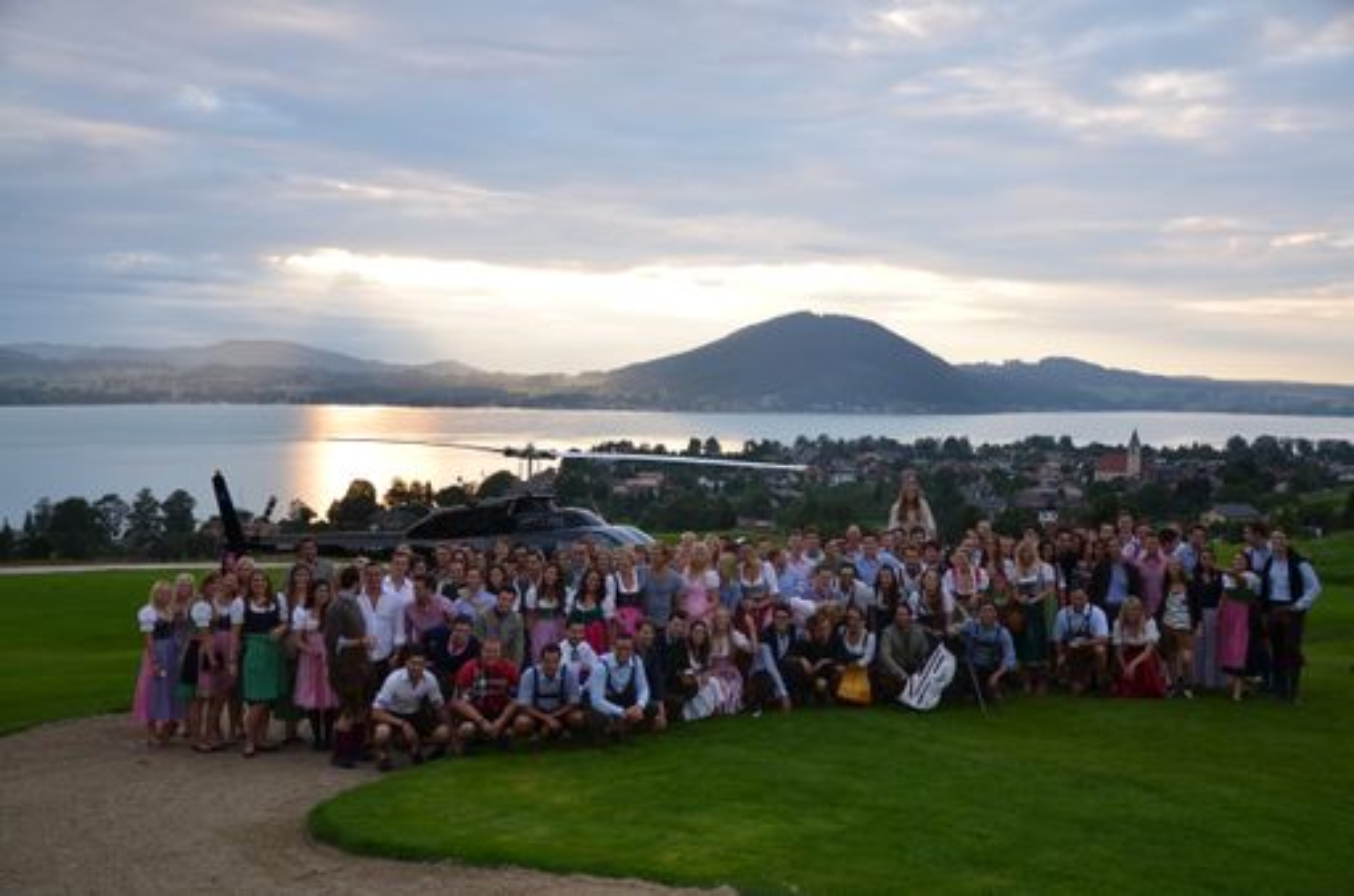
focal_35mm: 33
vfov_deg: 39.8
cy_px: 448
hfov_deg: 57.3
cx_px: 677
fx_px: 1238
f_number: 3.8
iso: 200
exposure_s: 1/160
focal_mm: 22
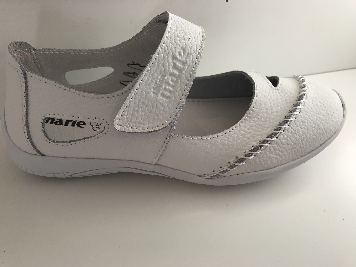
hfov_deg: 63.4
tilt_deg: -43.4
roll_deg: -2.0
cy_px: 134
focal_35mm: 28
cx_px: 178
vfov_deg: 49.7
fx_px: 288
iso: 20
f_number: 1.8
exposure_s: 1/265
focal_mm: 3.99
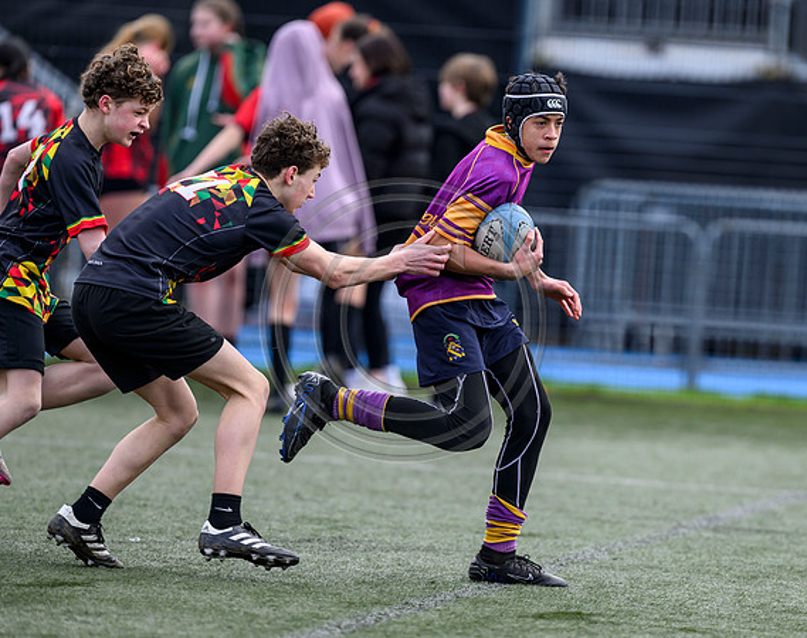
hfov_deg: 4.2
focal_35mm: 462
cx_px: 494
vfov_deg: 3.3
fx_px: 10988
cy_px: 308
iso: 500
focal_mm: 400
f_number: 3.5
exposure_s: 1/1600
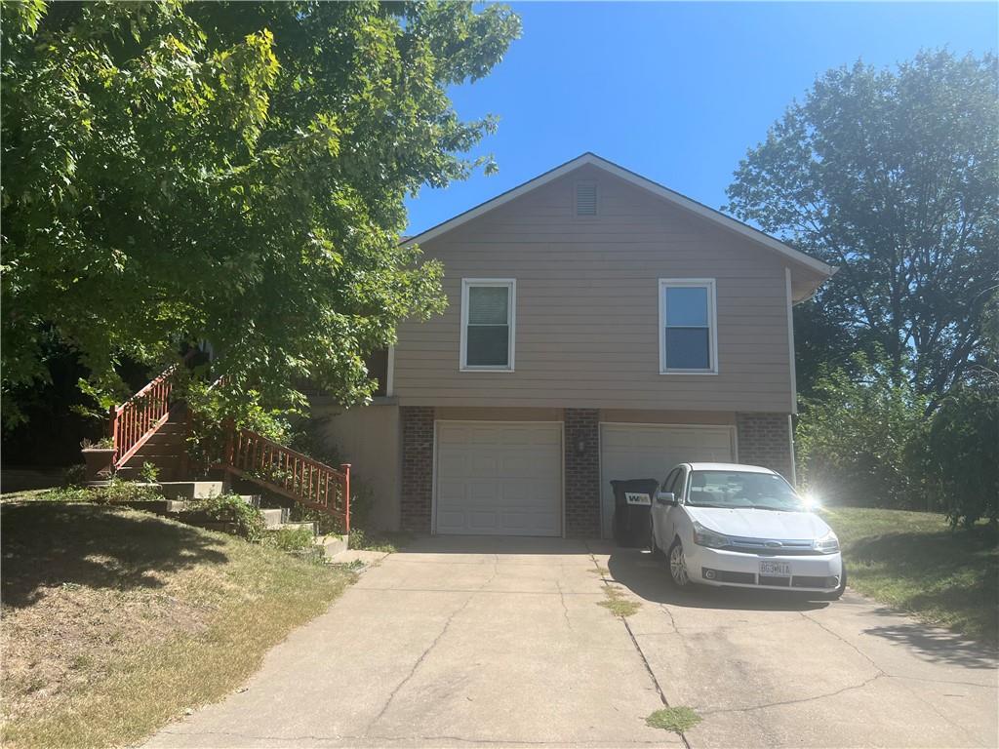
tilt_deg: +9.9
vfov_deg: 53.1
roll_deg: -1.1
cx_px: 500
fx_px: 750
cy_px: 374
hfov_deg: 67.3
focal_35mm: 26
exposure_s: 1/2994
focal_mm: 5.7
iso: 50
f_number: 1.5
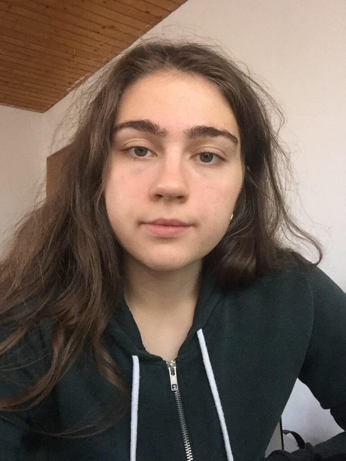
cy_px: 230
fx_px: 413
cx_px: 173
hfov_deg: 45.4
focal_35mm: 31
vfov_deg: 58.4
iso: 200
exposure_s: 1/33
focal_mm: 2.65
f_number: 2.2
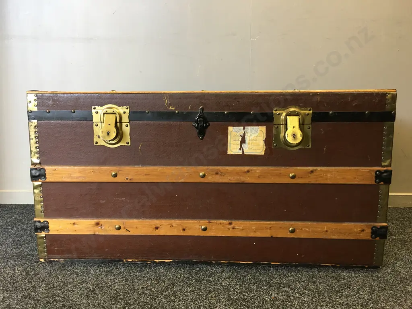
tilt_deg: -6.6
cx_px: 206
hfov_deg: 61.7
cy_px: 154
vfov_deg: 48.2
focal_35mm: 29
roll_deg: +0.2
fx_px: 345
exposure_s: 1/17
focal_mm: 4.15
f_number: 2.2
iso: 64
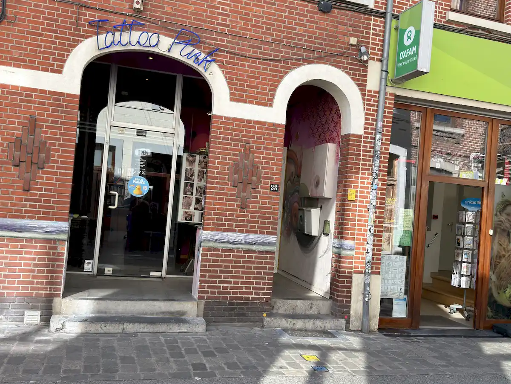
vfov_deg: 40.7
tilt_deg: +0.5
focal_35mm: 35
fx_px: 517
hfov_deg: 52.6
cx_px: 256
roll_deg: -5.3
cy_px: 192
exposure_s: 1/750
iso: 80
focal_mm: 6.76
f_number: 1.78
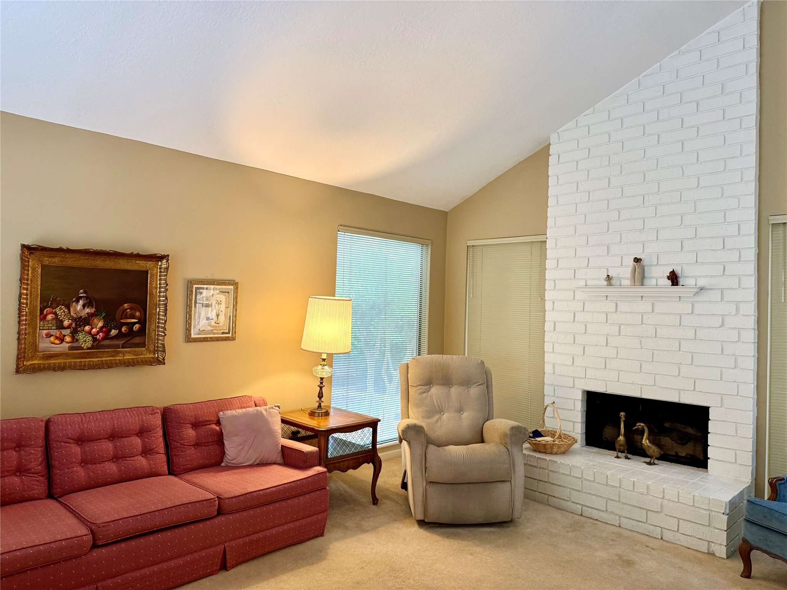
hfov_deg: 71.6
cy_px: 295
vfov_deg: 56.8
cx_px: 394
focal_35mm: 24
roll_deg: -1.5
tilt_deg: +2.5
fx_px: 546
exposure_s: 1/60
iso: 250
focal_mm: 6.76
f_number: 1.78
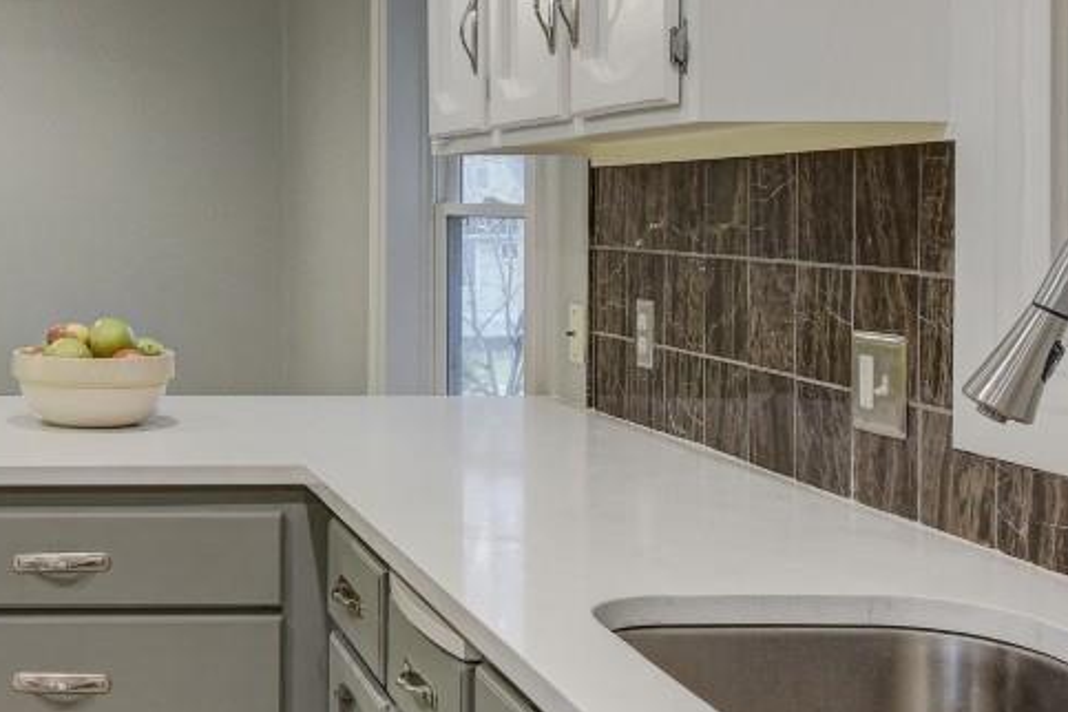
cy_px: 145
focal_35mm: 55
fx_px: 1621
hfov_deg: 33.4
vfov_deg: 24.4
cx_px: 7
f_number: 8
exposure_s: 1/5
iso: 400
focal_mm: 11
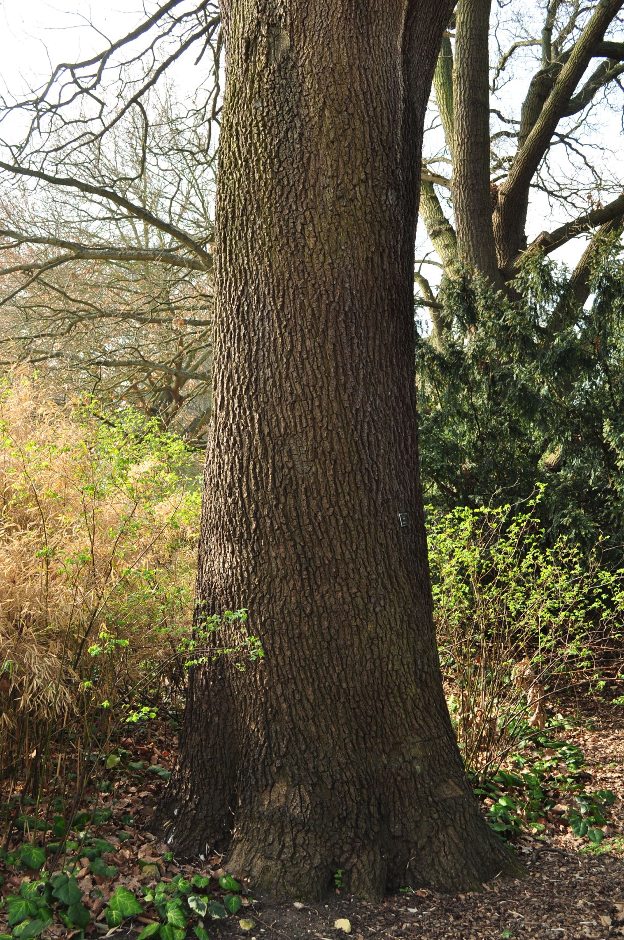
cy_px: 470
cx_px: 312
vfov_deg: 53.2
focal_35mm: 36
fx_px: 939
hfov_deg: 36.8
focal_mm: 24
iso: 200
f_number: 8
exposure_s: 1/125
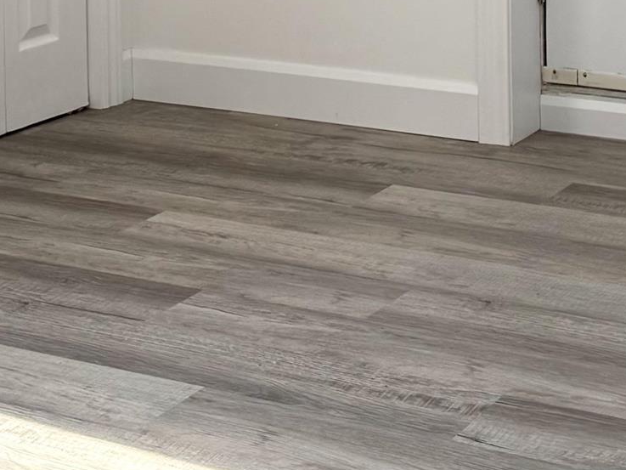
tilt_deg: -3.7
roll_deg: +1.8
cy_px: -207
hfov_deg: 19.6
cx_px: 257
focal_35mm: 100
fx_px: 1809
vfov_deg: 14.0
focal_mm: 6.76
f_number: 1.78
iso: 100
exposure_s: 1/715
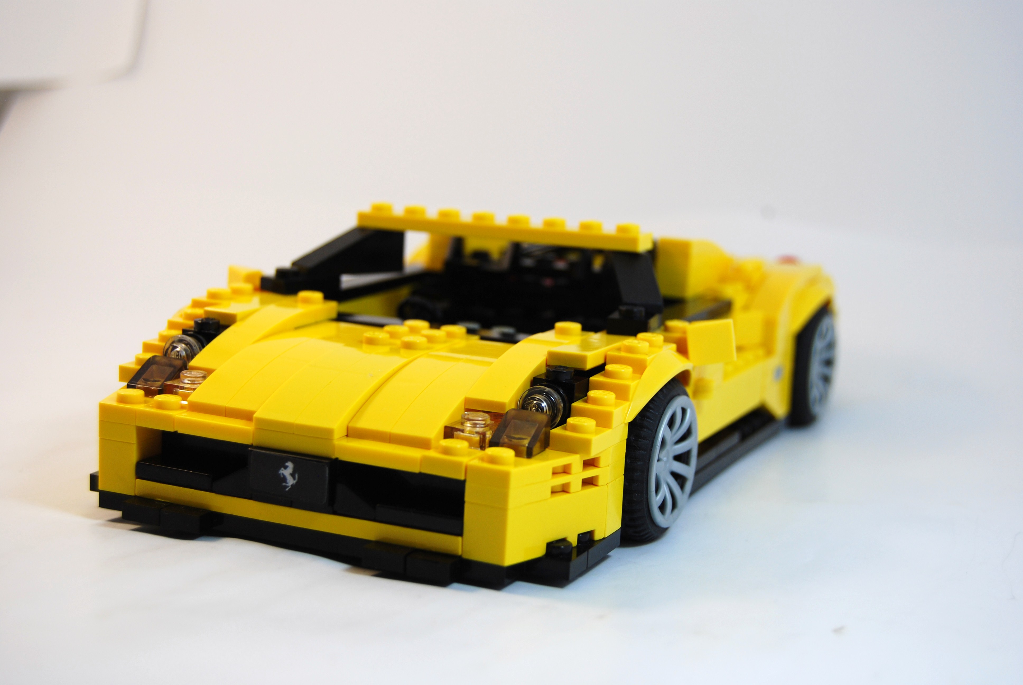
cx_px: 512
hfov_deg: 31.9
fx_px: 1792
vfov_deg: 21.6
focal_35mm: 63
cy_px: 342
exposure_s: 1/125
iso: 125
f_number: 5.6
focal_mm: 42
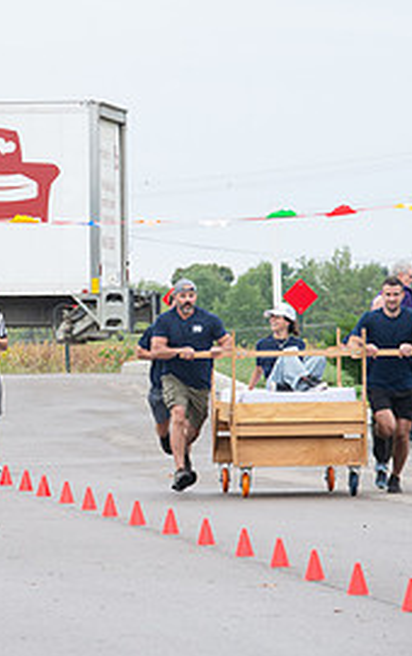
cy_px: 331
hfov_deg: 2.9
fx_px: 8099
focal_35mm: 452
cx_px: 83
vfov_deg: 4.6
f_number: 9
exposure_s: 1/250
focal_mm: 200
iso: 640
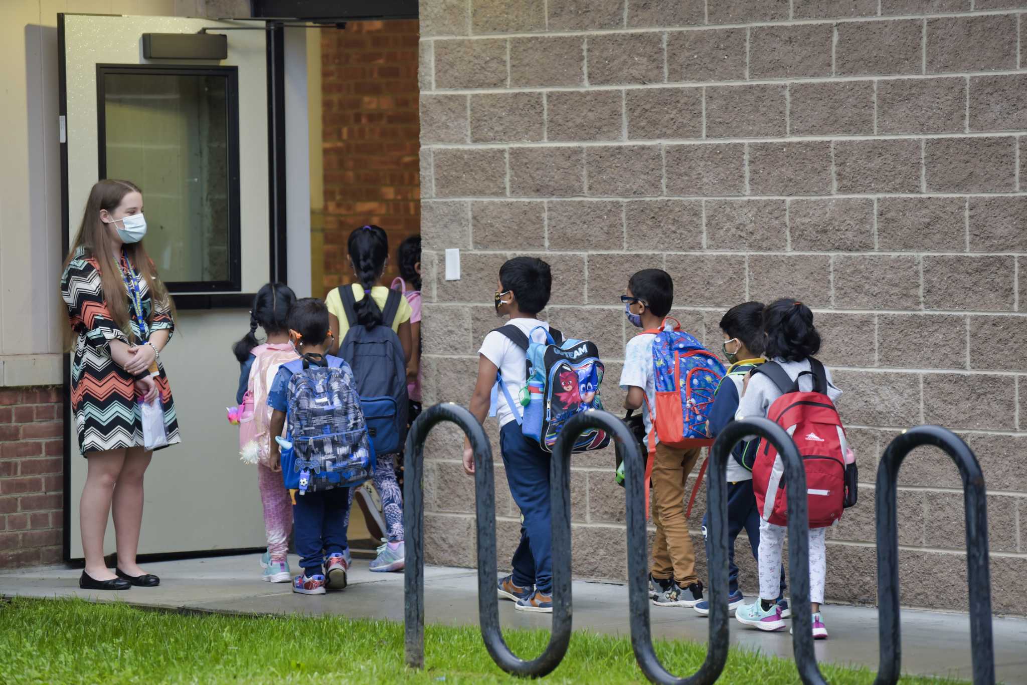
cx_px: 514
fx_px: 4994
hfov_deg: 11.7
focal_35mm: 175
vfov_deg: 7.9
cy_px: 342
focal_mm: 175
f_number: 3.5
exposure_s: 1/320
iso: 640
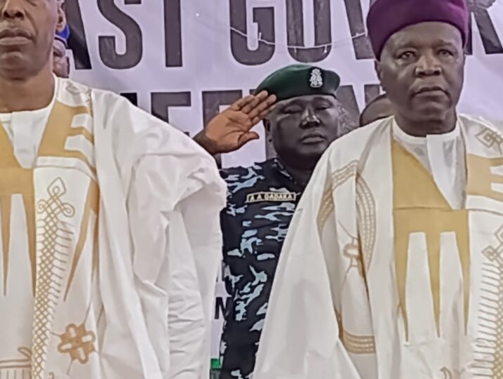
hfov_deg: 13.0
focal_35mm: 150
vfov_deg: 9.9
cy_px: 362
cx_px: 23
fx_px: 2183
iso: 1600
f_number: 1.7
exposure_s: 1/25
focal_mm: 6.11
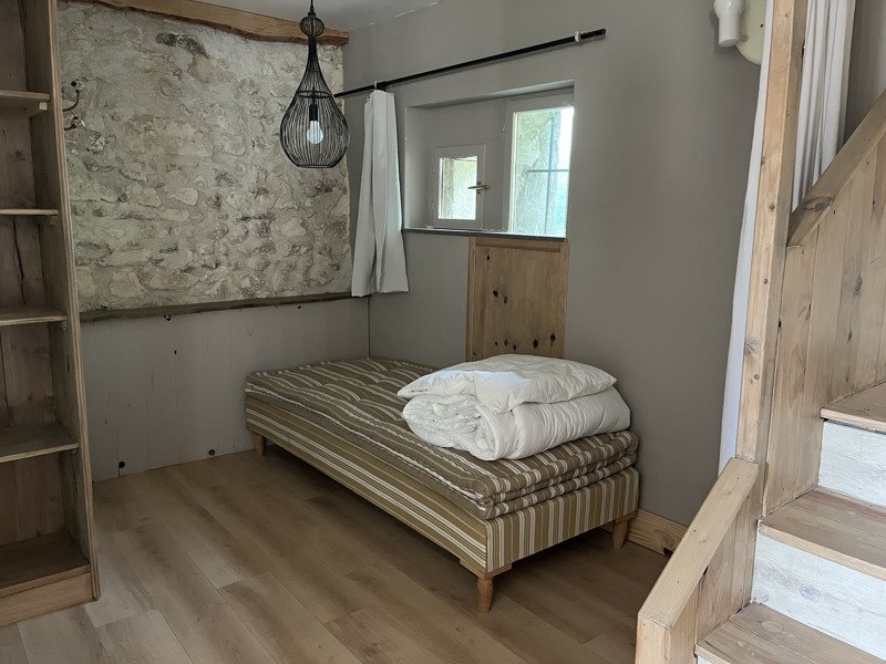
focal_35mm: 26
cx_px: 443
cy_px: 332
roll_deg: -0.9
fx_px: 665
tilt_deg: -11.4
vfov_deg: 53.1
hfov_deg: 67.3
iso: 640
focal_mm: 5.1
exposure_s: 1/39
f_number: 1.6
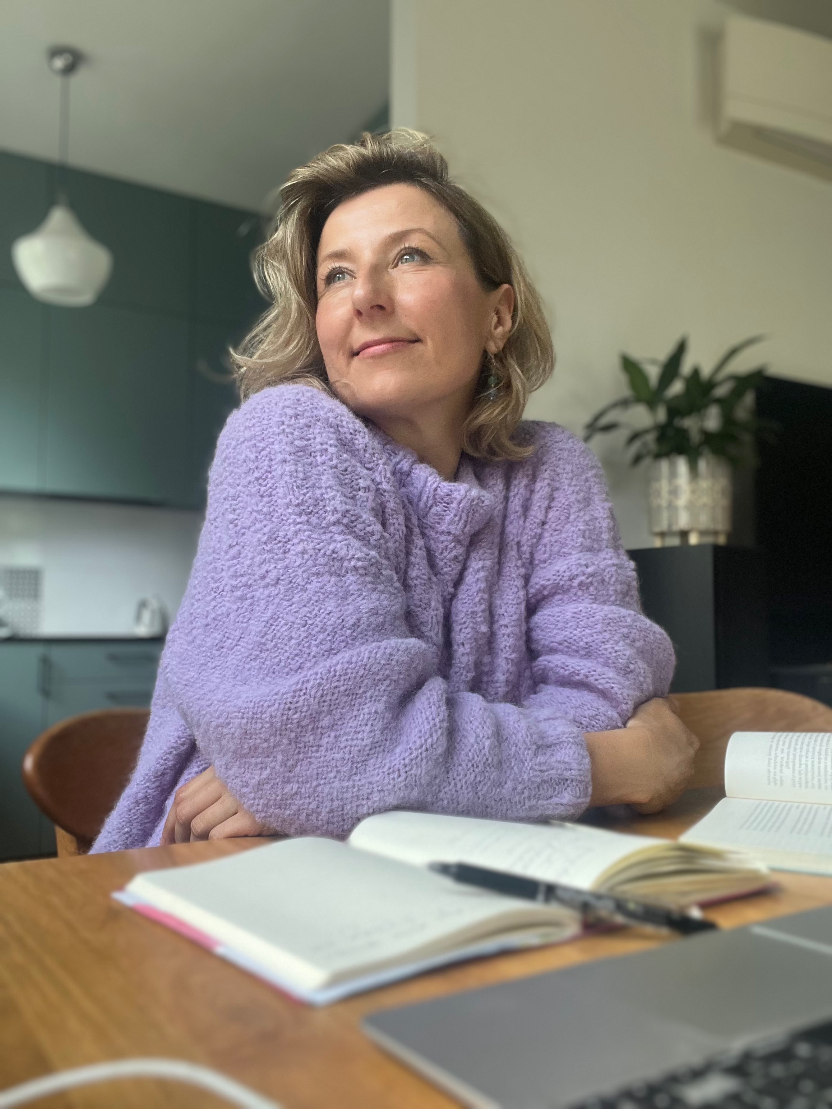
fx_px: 961
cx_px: 416
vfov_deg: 60.0
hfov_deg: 46.8
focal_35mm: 30
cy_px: 554
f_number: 2.2
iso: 100
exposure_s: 1/60
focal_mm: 2.71
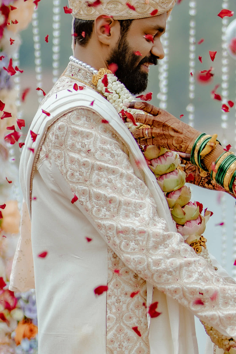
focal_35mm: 296
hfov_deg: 4.6
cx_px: 228
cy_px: 205
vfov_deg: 7.0
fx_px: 2909
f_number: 1.4
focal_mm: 85
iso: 160
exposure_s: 1/3200
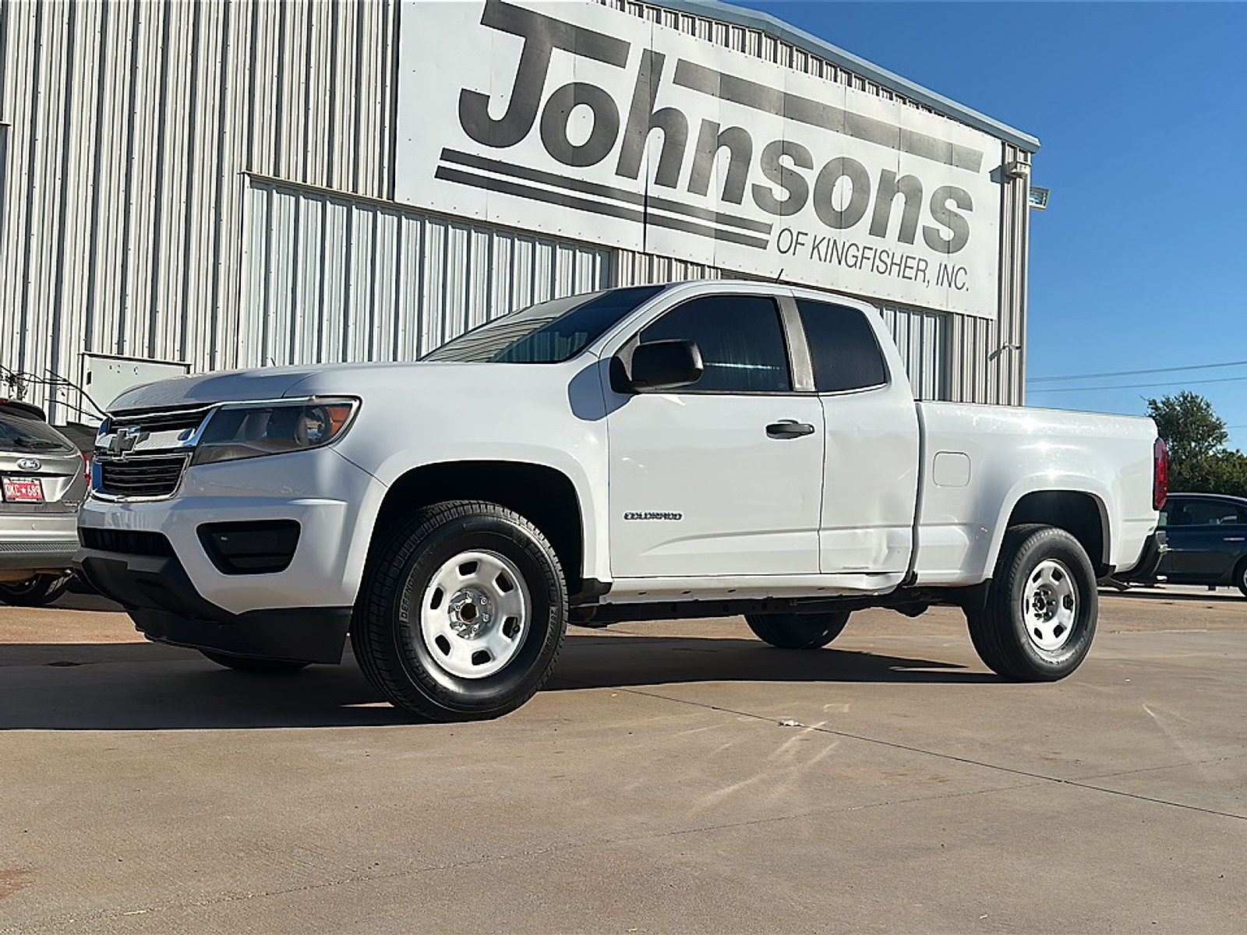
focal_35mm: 31
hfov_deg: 58.4
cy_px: 468
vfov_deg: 45.4
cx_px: 624
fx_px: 1117
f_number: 1.78
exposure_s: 1/9091
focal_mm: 6.86
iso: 80
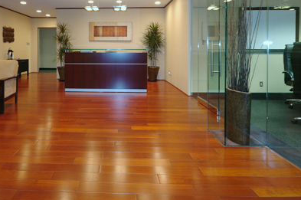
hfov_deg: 74.6
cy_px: 49
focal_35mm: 23
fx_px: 192
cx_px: 110
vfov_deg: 52.5
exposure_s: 1/2.5
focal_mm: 10
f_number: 8
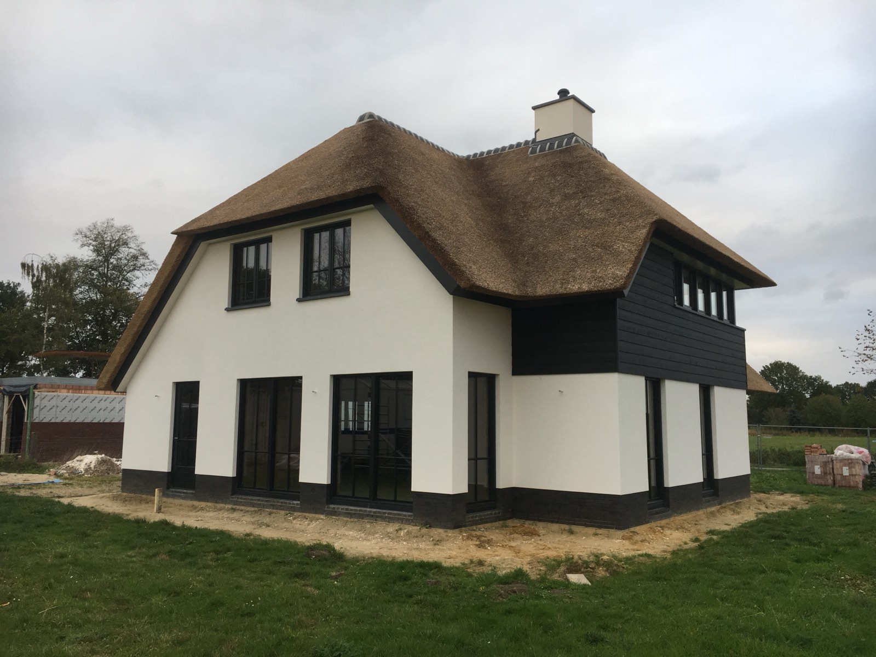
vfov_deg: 48.2
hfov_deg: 61.7
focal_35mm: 29
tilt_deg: +7.3
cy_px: 328
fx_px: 734
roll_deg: -0.9
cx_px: 438
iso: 32
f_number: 2.2
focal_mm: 4.15
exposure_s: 1/100
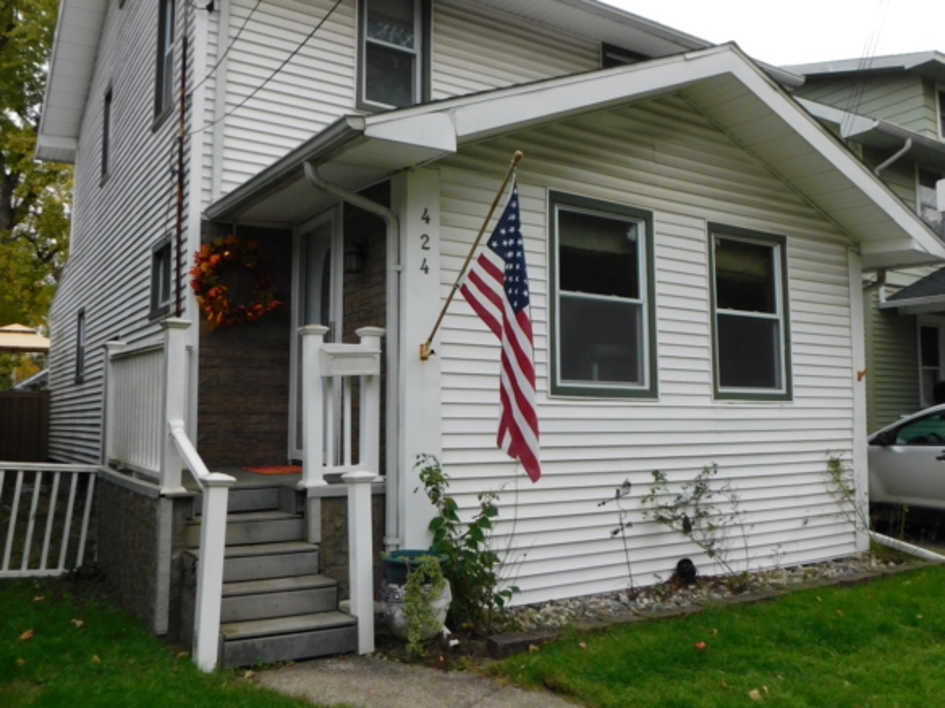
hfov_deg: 73.9
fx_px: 628
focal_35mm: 23
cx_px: 472
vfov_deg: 58.9
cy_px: 354
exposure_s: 1/800
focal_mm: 4
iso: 125
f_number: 3
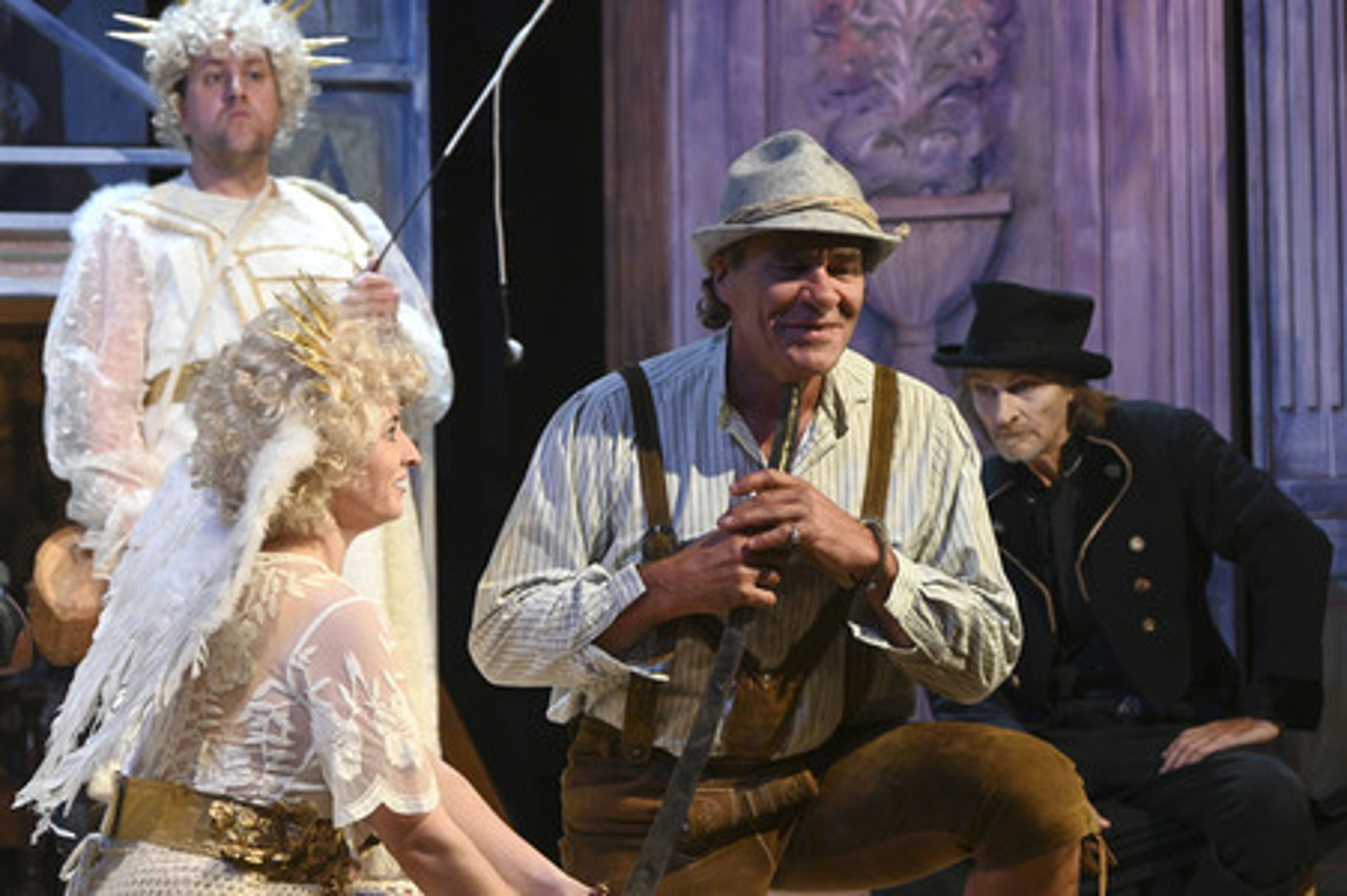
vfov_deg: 11.9
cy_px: 448
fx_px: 4300
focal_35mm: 115
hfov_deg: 17.8
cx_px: 674
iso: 3200
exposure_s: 1/200
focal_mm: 115
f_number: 6.3
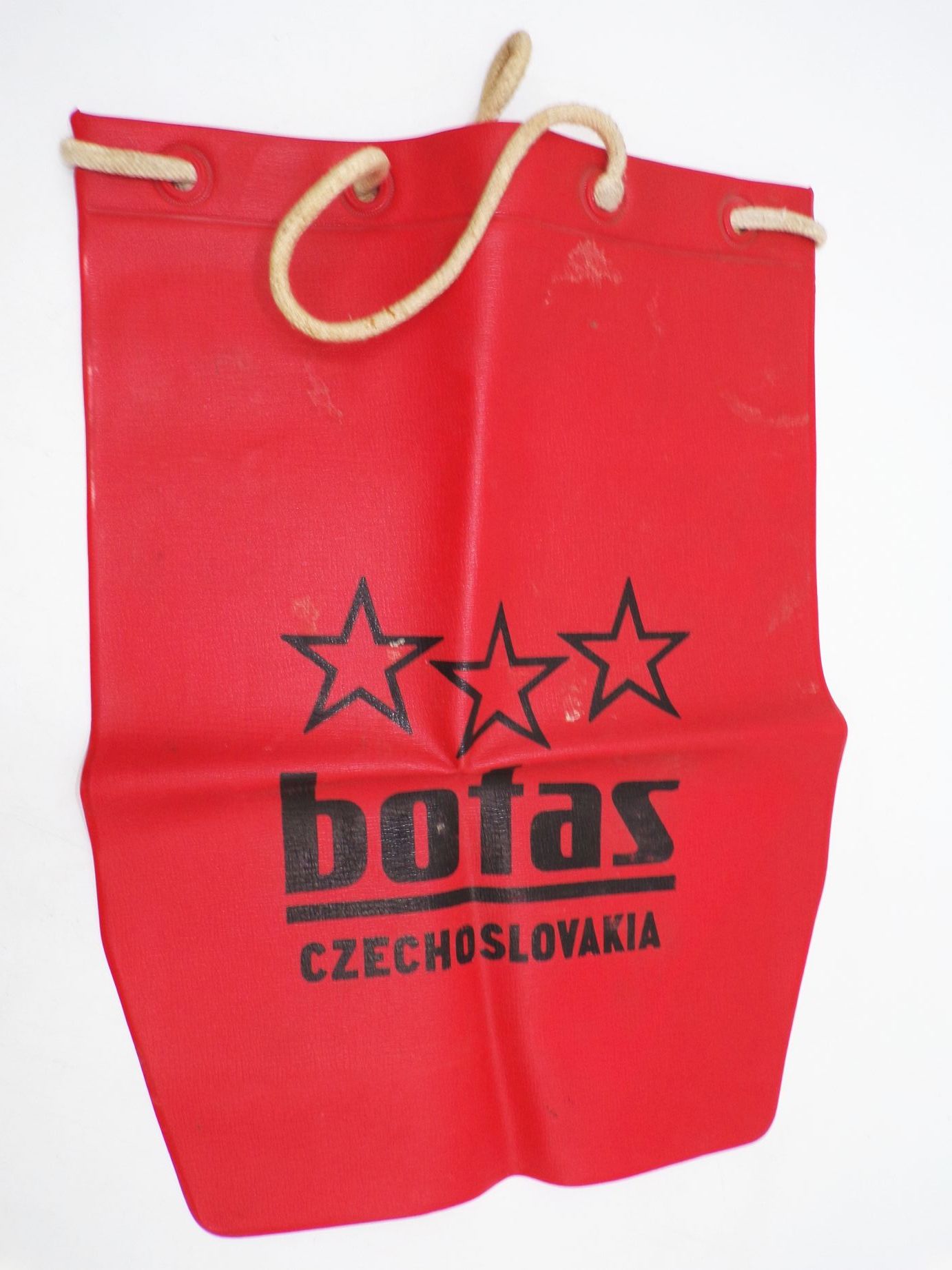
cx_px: 476
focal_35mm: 24
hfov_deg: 56.8
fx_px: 880
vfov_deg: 71.6
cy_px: 635
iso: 80
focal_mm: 4.3
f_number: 4.4
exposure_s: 1/38
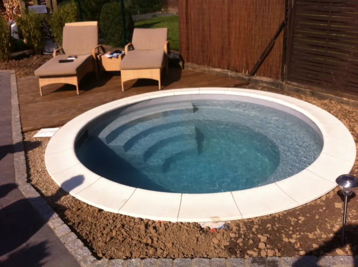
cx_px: 179
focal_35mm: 35
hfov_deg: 52.7
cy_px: 134
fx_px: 361
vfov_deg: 40.6
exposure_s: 1/2011
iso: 80
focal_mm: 3.85
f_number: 2.8
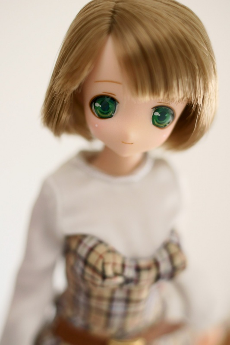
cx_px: 115
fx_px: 503
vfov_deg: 37.9
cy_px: 172
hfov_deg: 25.7
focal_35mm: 52
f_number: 2.5
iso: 200
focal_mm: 35
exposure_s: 1/160
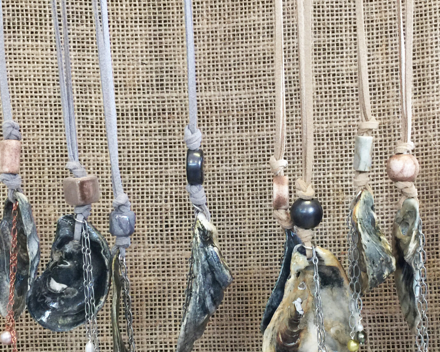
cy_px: 197
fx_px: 690
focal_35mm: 53
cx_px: 283
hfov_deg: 35.1
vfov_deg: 28.6
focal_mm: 4.15
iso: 50
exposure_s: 1/15
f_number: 2.2
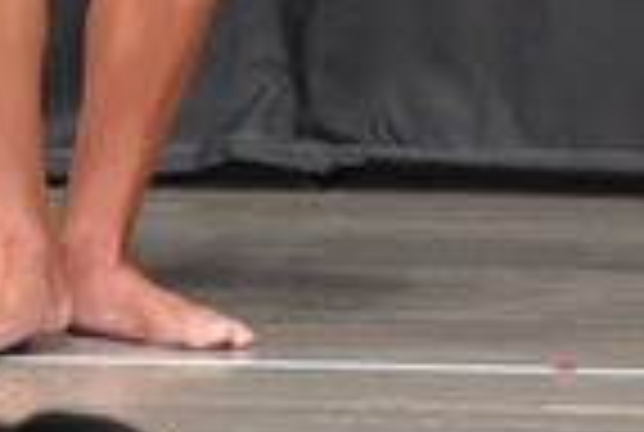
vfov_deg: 1.2
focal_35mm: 1172
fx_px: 21009
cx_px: -236
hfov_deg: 1.8
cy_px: -612
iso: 6400
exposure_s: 1/400
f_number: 5.6
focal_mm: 145
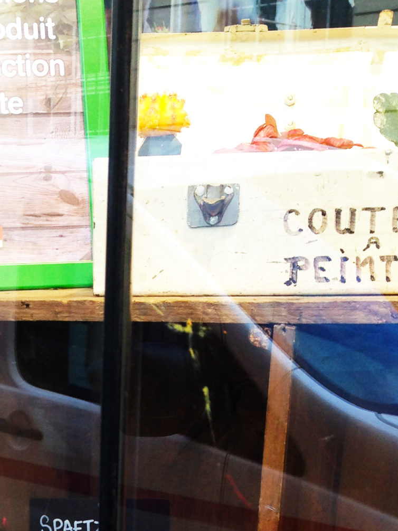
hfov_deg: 17.2
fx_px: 1288
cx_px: 17
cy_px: 643
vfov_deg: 21.6
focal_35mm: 84
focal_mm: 4.12
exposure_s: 1/60
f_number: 2.4
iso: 64
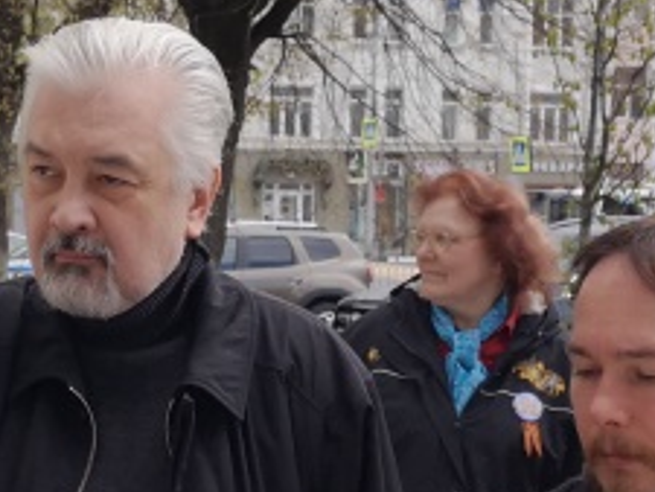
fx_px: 2329
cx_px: 198
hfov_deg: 16.0
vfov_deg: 12.1
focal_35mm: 123
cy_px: 294
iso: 50
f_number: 1.8
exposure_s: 1/1205
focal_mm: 3.95
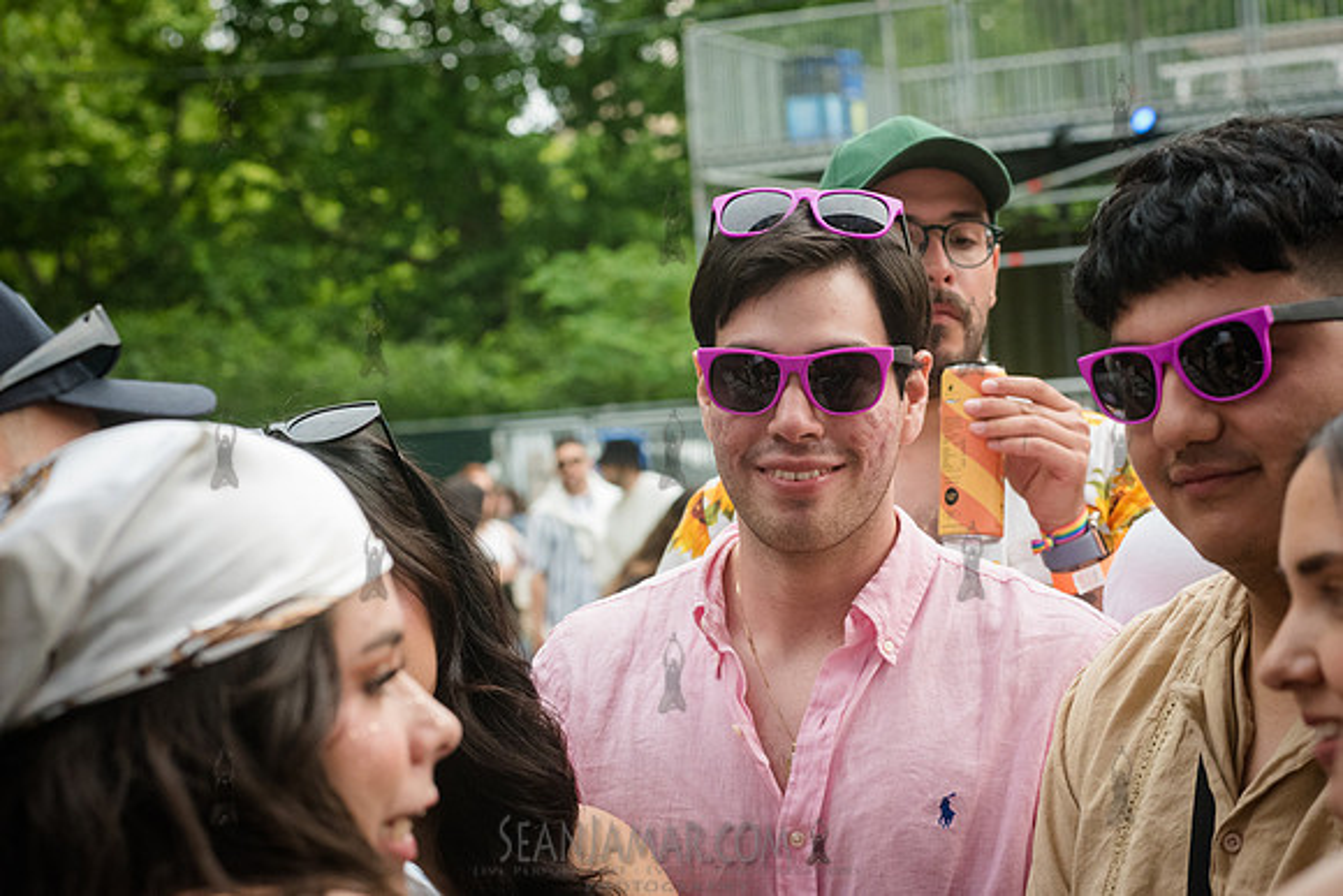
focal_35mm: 80
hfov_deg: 25.4
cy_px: 448
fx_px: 2985
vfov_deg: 17.1
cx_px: 672
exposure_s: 1/800
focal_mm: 80
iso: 4000
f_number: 7.1
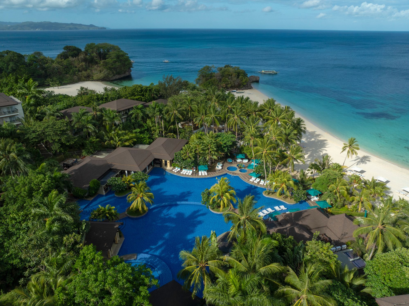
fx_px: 283
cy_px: 153
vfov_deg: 56.8
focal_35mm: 24
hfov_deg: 71.6
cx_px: 204
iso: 130
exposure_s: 1/2500
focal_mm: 12.29
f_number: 2.8
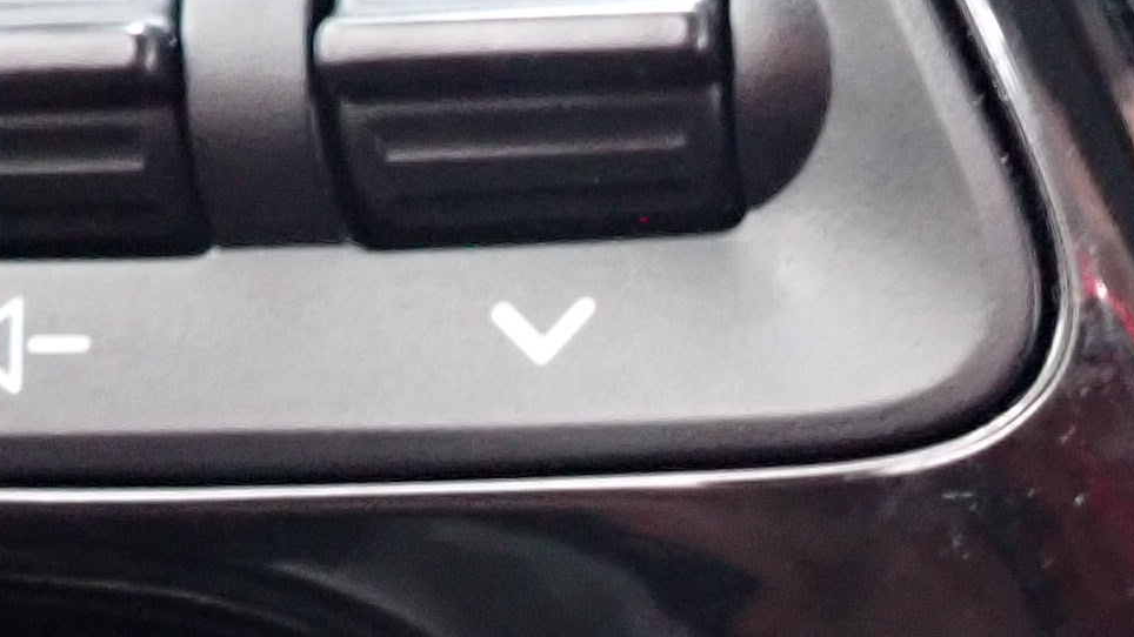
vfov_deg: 10.3
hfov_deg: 18.4
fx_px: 3397
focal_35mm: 113
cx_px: 1158
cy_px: 990
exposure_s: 1/13
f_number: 2
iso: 800
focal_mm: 4.5
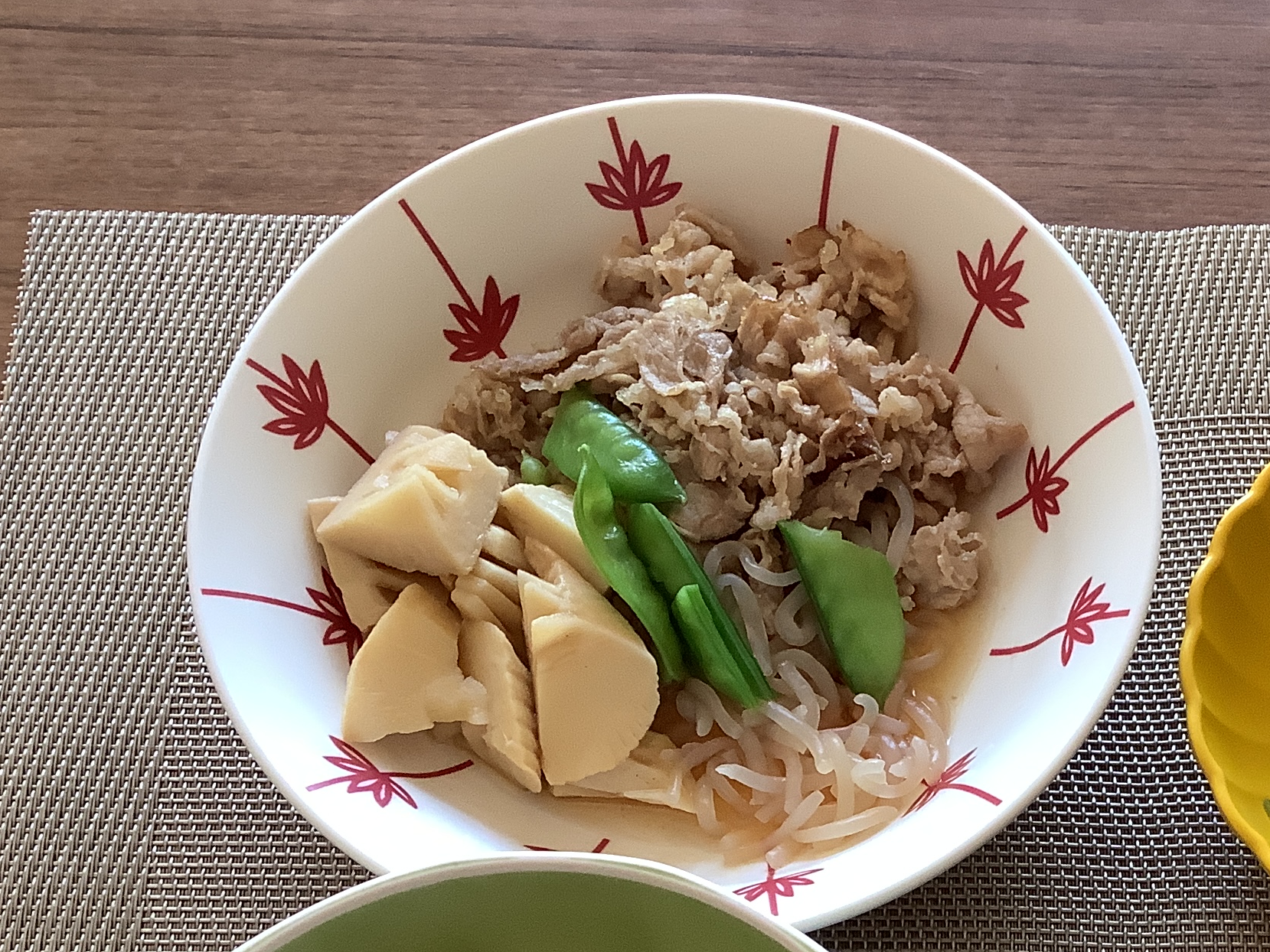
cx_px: 1075
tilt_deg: -70.8
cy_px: 922
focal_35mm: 61
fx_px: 2238
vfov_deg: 23.2
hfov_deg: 30.6
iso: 125
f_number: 2.4
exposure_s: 1/60
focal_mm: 3.3
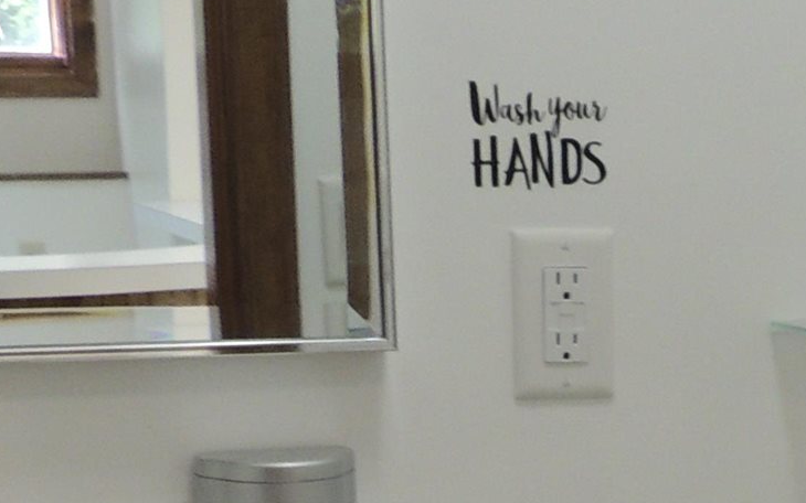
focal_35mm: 107
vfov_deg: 11.8
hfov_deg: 18.6
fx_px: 2350
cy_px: 724
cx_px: 929
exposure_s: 1/30
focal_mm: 4.3
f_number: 3.7
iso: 220
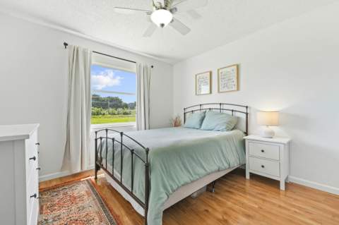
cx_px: 170
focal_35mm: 14
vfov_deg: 81.1
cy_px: 112
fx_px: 132
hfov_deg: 104.3
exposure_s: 1/10
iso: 250
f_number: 9
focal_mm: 14
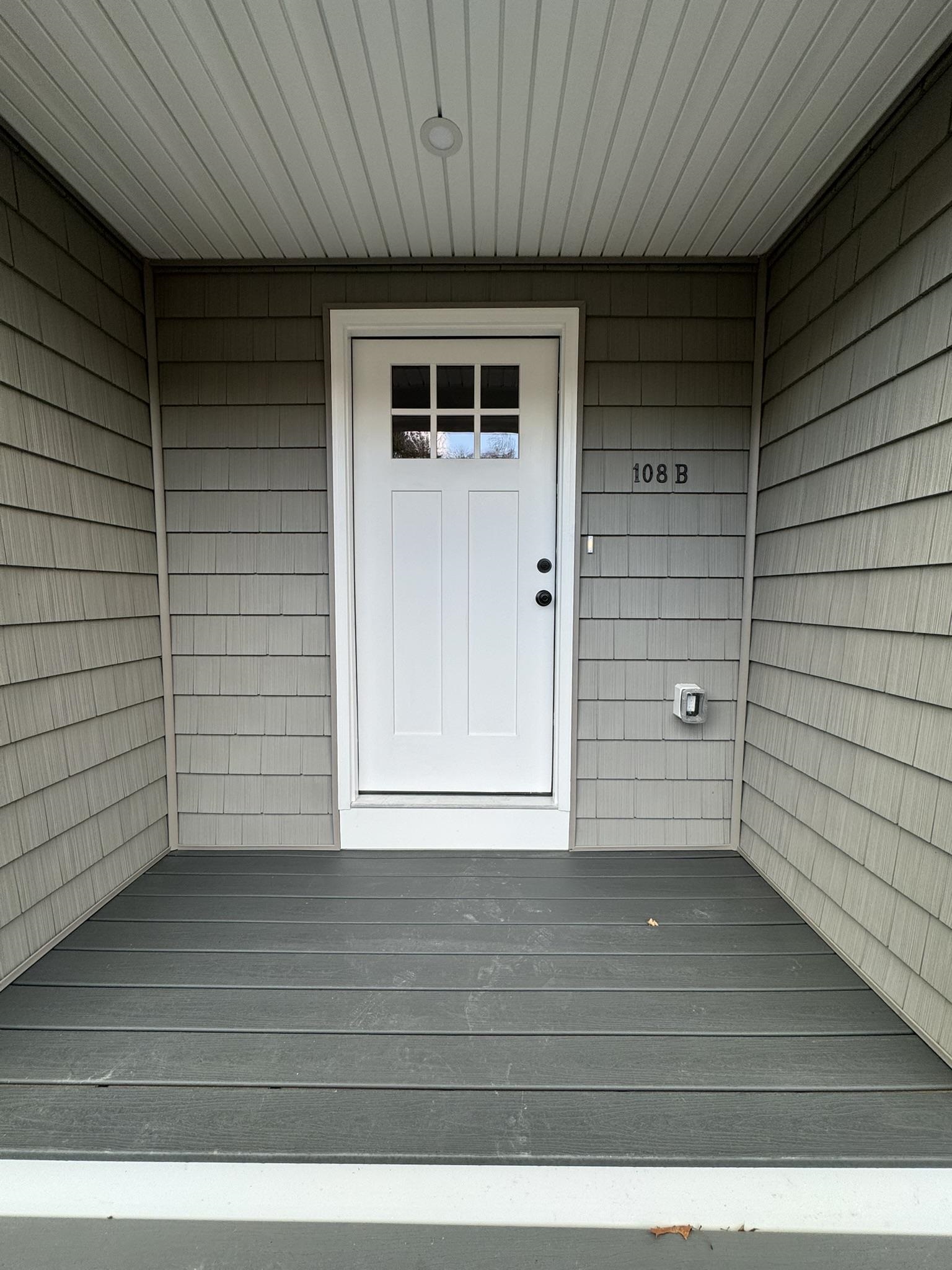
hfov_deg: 85.7
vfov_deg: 102.1
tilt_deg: -5.1
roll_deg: -0.1
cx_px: 476
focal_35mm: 14
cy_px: 635
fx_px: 513
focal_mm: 2.22
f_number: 2.2
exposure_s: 1/264
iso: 40
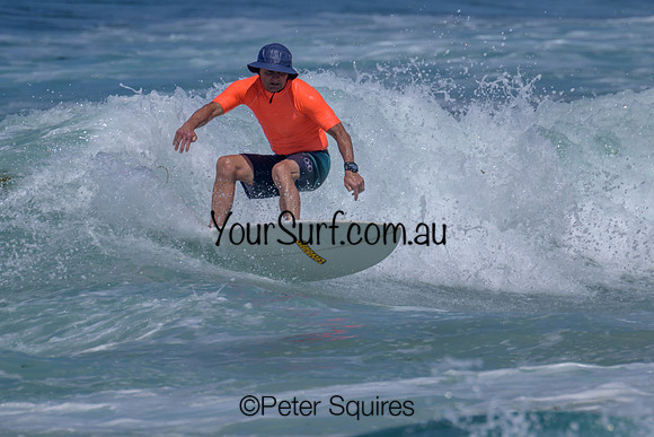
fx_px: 19634
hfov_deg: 1.9
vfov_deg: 1.3
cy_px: 204
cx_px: 289
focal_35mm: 1081
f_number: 11
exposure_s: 1/2000
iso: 360
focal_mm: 800
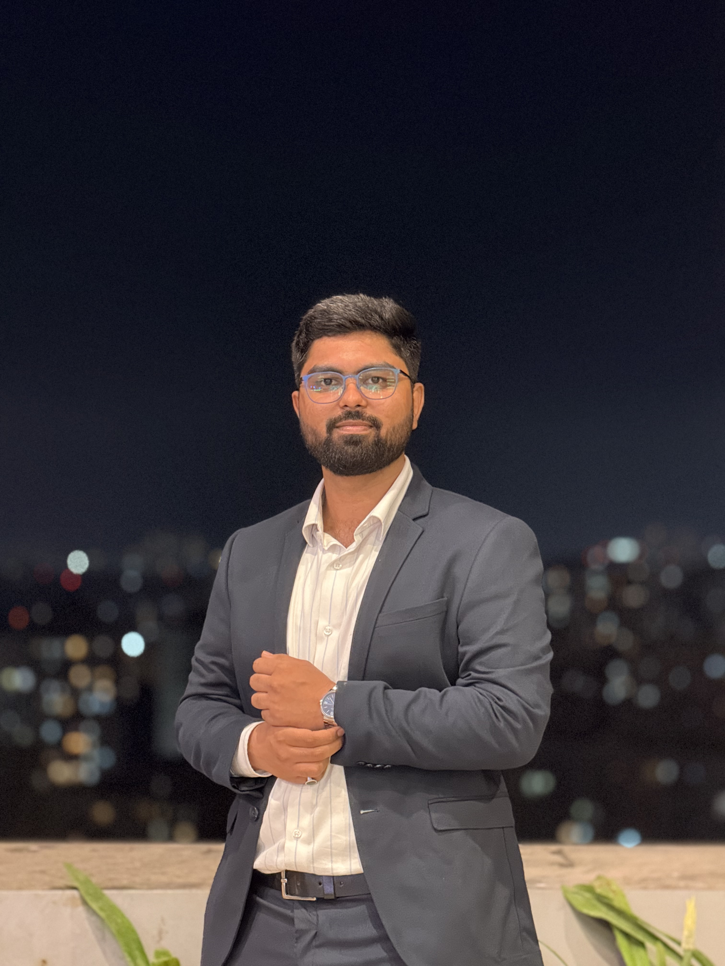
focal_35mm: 120
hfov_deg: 12.3
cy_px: 483
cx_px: 362
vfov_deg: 16.4
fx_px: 3351
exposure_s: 1/25
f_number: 2.8
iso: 1250
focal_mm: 15.66
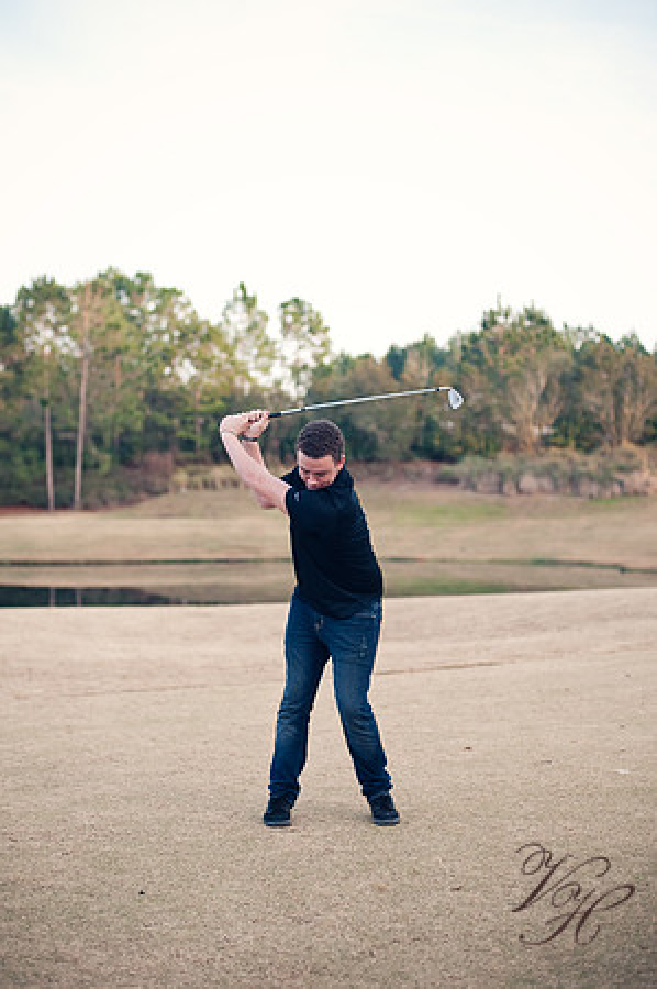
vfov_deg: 39.6
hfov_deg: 26.9
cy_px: 494
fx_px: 1372
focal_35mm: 50
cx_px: 328
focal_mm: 50
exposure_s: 1/500
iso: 200
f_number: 2.2
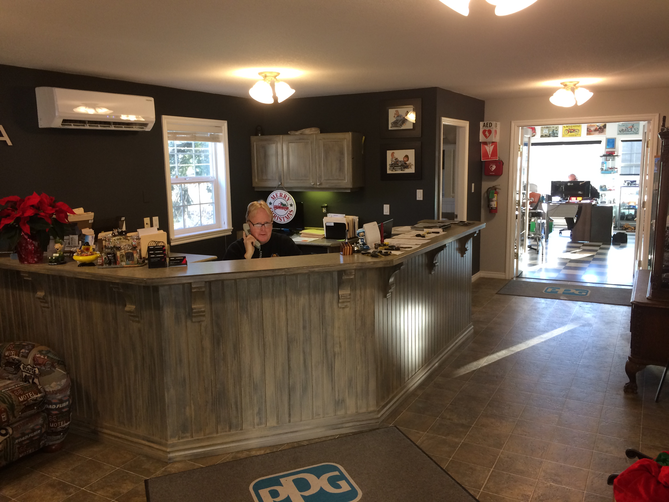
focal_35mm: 29
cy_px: 251
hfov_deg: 61.7
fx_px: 560
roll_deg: +1.0
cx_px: 334
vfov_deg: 48.2
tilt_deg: -10.1
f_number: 2.2
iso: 80
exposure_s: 1/30
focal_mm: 4.15
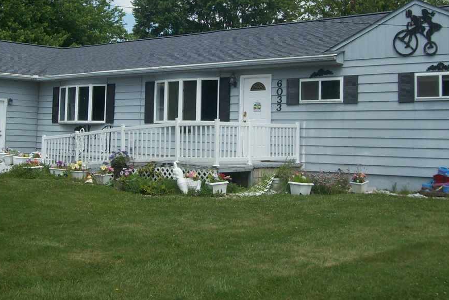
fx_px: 686
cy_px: 69
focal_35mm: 55
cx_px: 191
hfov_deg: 36.2
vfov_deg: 24.3
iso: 80
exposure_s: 1/601
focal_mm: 6
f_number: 4.8
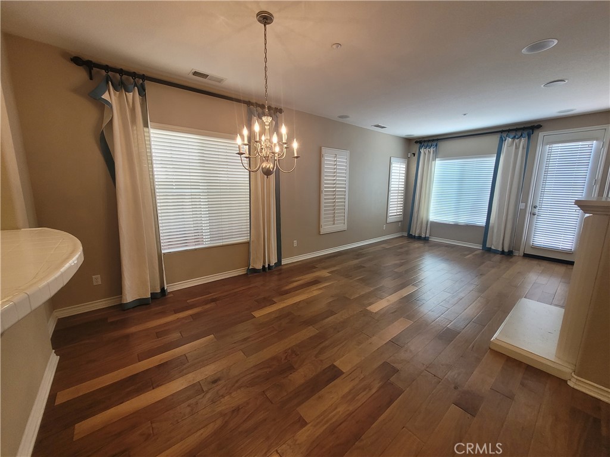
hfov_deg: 106.2
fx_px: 229
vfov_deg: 89.9
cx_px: 305
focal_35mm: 13
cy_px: 228
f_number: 2.2
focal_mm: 1.74
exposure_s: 1/60
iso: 125
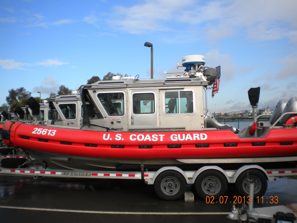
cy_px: 112
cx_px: 148
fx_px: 300
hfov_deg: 52.6
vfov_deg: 40.7
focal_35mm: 35
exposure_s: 1/538
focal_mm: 6.3
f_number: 4.6
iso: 80
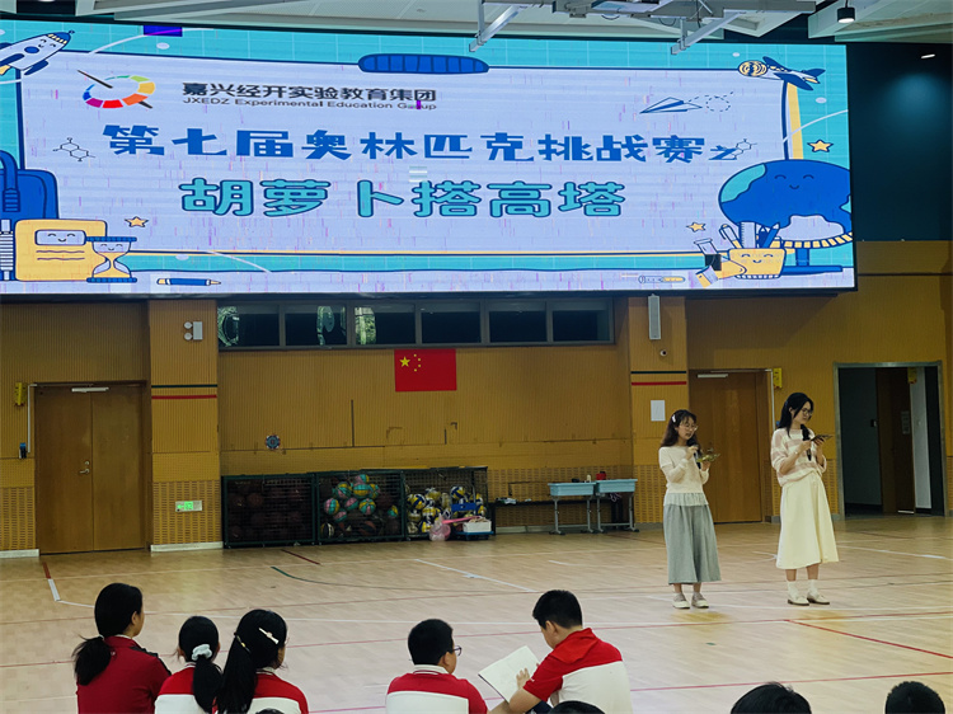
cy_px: 357
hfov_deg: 30.3
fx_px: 1761
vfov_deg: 22.9
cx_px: 476
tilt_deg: +2.4
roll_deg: +1.7
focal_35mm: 64
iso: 64
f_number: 2.2
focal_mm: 7.5
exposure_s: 1/100
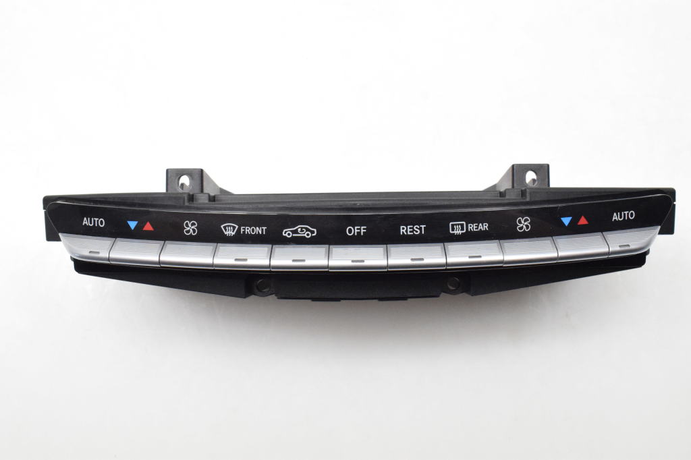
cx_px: 346
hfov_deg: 51.3
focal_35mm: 38
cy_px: 230
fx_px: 720
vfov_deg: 35.5
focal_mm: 25
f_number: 11
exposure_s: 1/500
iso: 6400
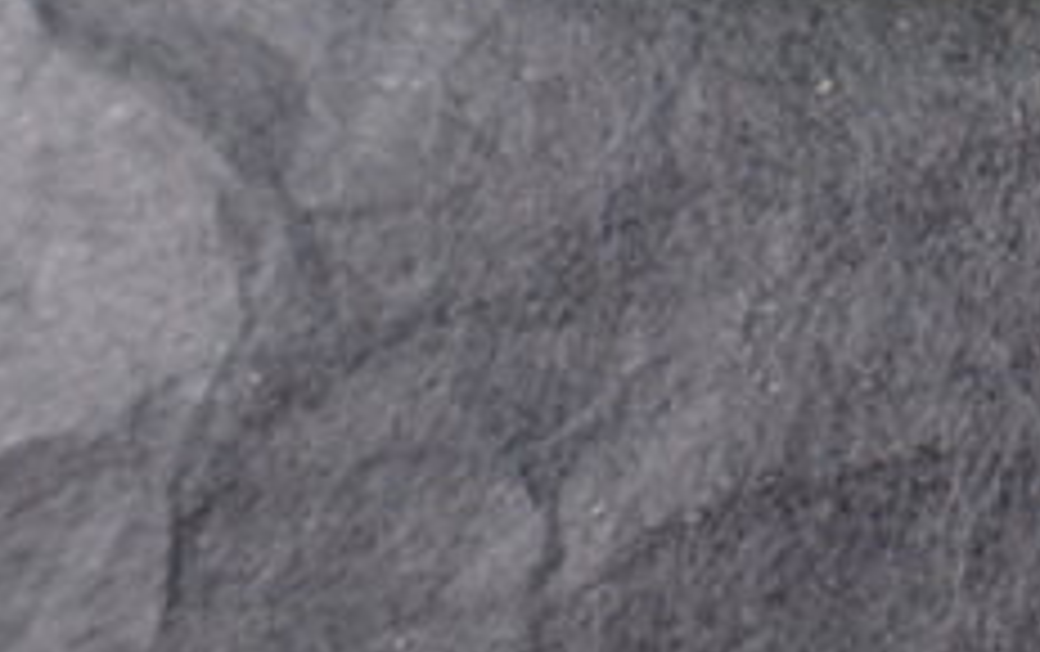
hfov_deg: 21.5
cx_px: 1319
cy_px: -243
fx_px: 2497
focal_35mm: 88
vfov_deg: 14.2
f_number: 2.3
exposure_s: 1/125
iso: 100
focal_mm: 5.5
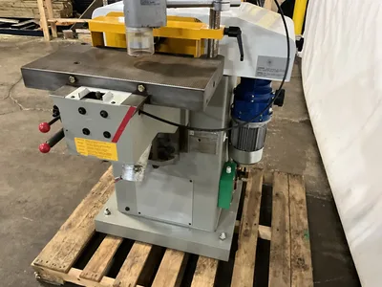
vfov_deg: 48.2
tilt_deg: -31.4
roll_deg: -1.4
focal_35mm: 29
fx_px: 320
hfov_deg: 61.7
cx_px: 191
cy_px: 144
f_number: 1.8
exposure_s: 1/30
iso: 320
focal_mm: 3
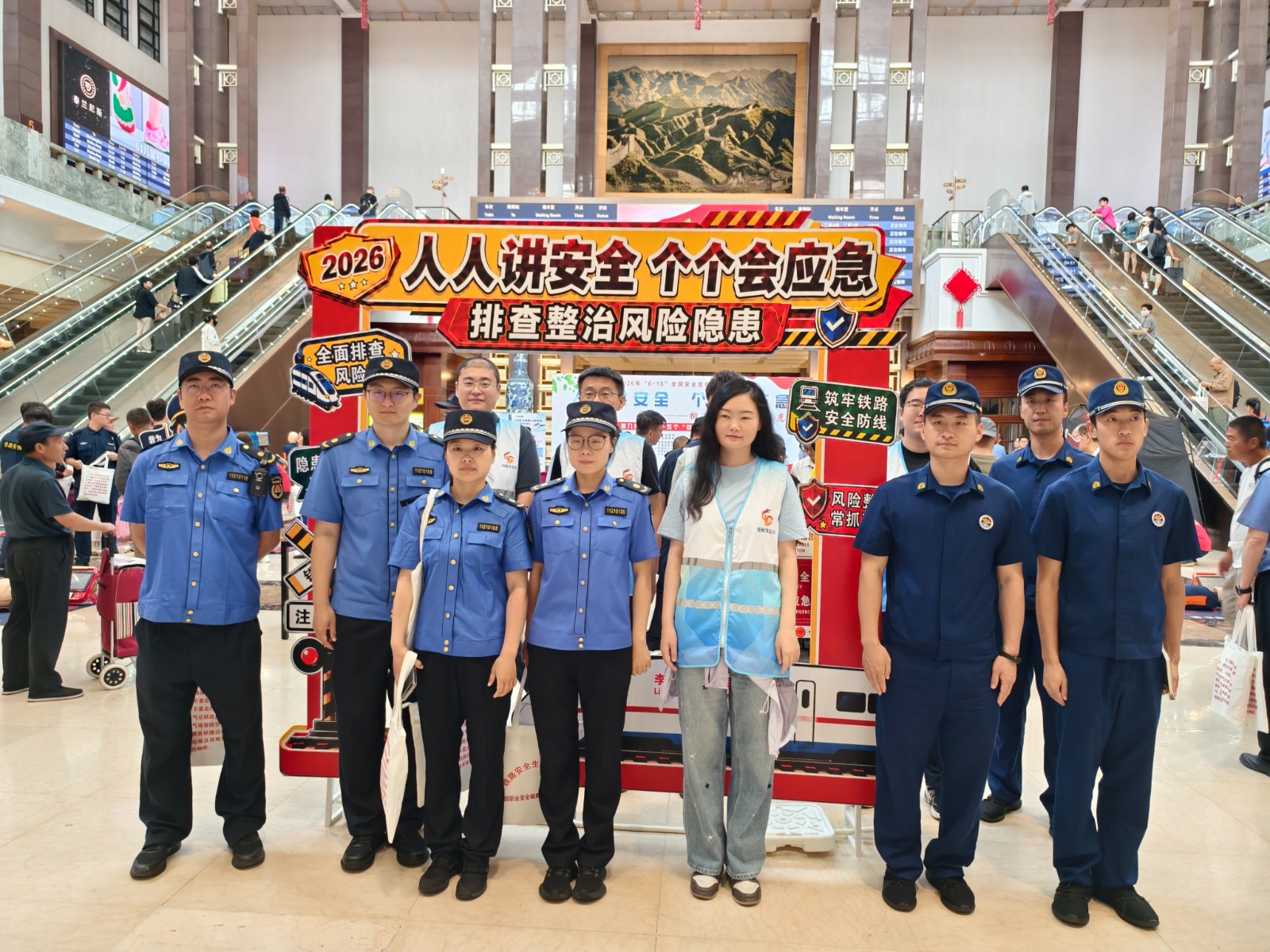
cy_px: 476
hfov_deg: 73.9
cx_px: 635
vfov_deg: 58.9
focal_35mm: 23
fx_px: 844
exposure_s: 1/60
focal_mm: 5.6
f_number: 1.57
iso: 252
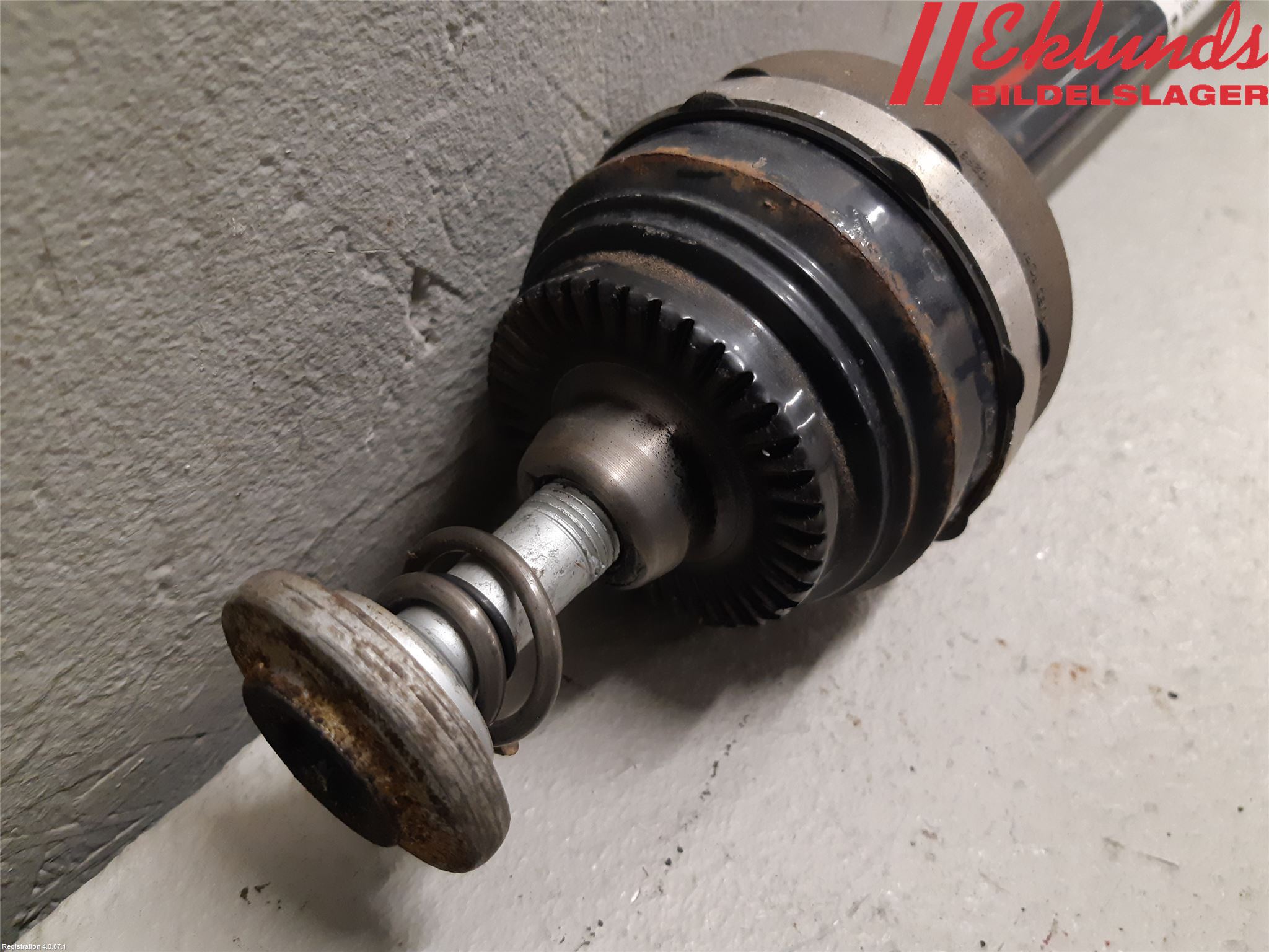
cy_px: 476
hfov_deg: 67.3
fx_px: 953
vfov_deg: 53.1
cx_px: 634
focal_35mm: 26
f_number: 1.7
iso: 200
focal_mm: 3.93
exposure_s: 1/50
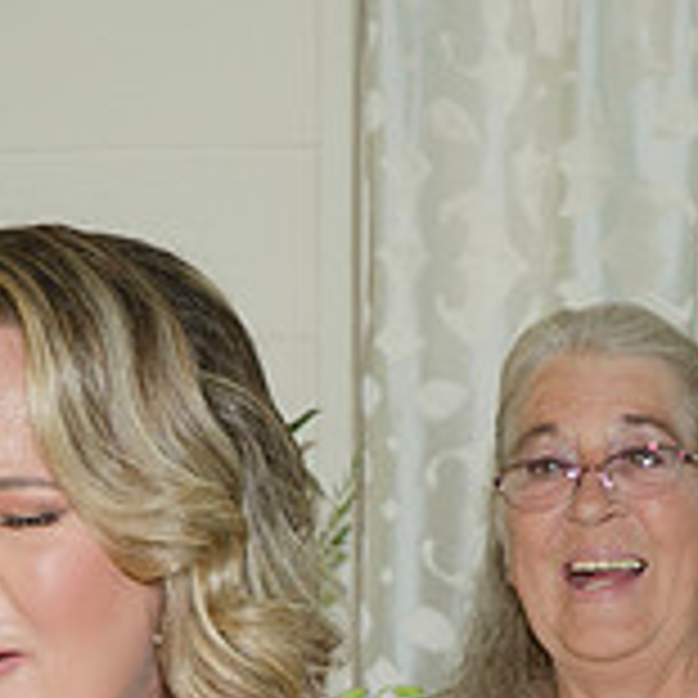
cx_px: 405
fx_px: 6091
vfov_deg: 6.5
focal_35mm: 267
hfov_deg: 6.6
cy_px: 757
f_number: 5.6
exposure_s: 1/125
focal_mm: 56
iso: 400
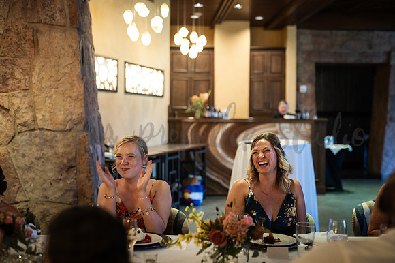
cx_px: 198
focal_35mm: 50
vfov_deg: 27.0
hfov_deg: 39.6
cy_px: 132
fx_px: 548
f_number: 2.2
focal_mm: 50
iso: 2500
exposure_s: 1/100
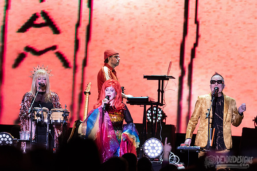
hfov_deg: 5.0
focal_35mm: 414
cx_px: 121
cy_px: 73
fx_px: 2956
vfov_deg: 3.3
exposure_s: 1/160
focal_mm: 360
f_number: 5.6
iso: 2500
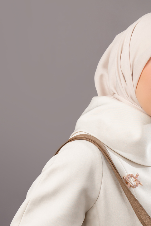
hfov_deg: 8.8
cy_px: 199
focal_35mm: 155
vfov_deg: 13.1
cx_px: 151
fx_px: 975
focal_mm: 50
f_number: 4
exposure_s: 1/160
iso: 200
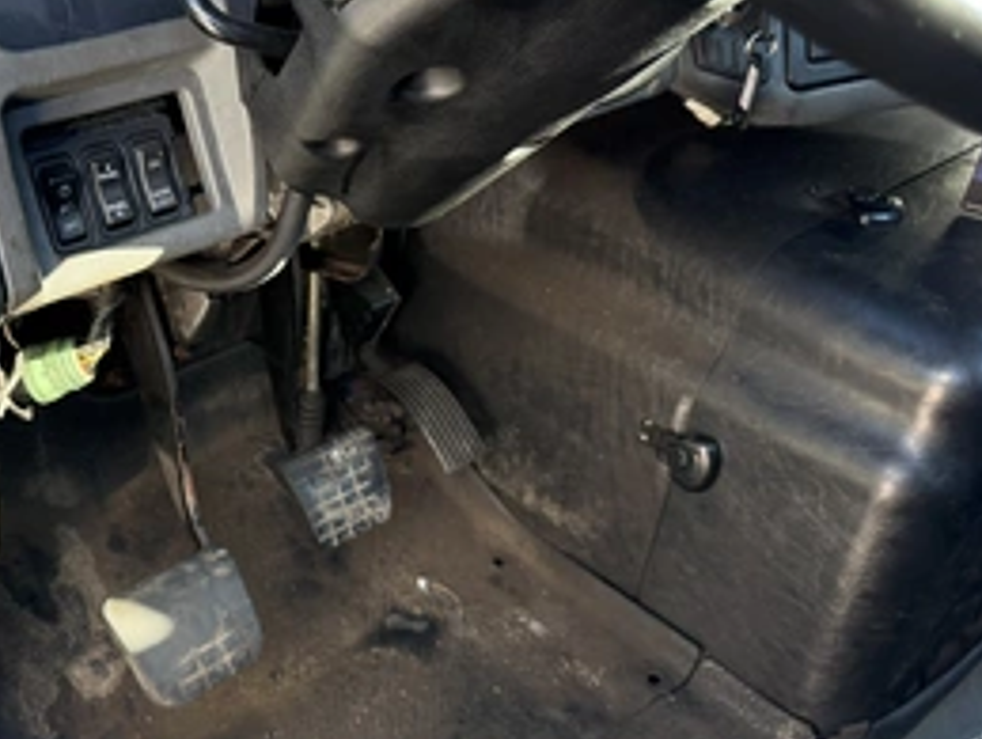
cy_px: 273
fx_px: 1051
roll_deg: +0.5
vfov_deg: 38.5
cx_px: 231
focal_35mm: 37
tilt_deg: -32.5
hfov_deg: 47.9
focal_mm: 6.76
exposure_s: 1/220
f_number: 1.78
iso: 200
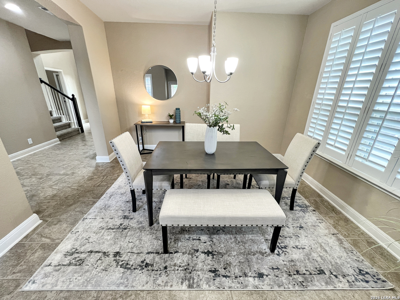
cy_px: 150
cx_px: 200
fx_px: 150
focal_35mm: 13
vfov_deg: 89.9
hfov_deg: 106.2
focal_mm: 1.57
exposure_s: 1/60
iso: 160
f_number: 1.8
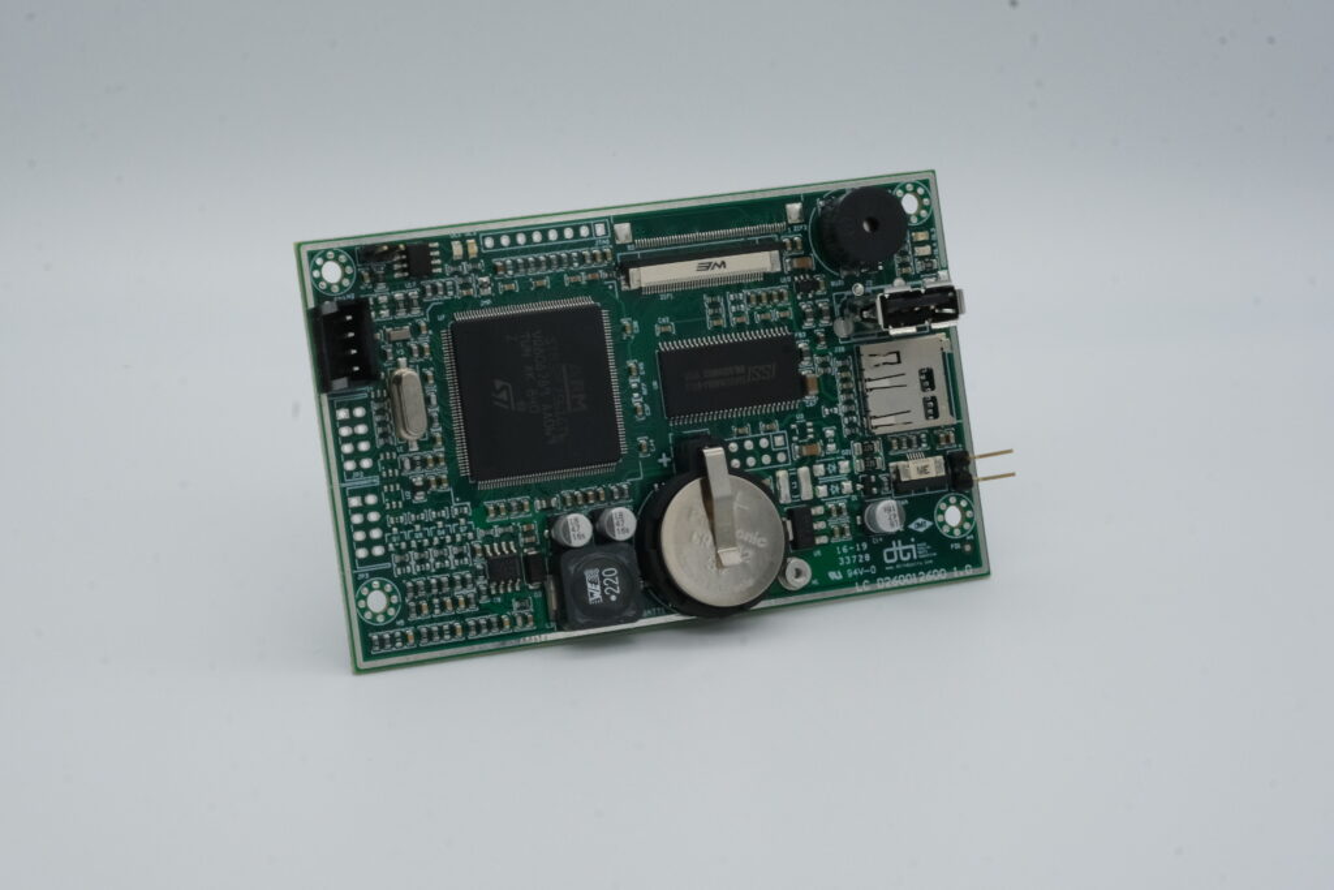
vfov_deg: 15.2
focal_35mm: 90
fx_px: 3335
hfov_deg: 22.6
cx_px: 667
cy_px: 445
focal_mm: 60
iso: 2500
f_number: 22
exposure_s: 1/125
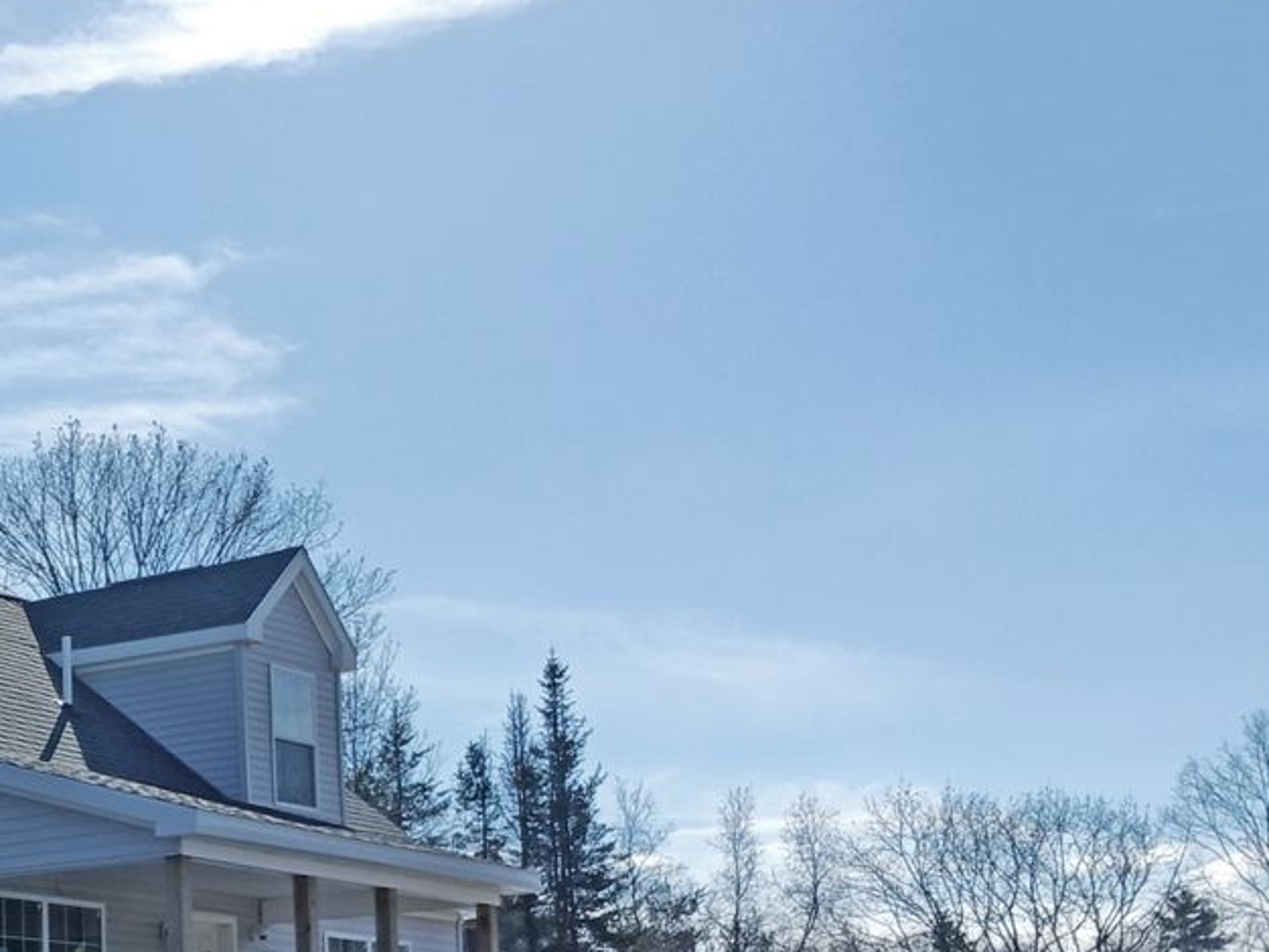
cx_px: -130
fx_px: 2530
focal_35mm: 69
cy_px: 964
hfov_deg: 26.0
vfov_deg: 20.6
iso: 20
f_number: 1.8
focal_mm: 4
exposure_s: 1/534
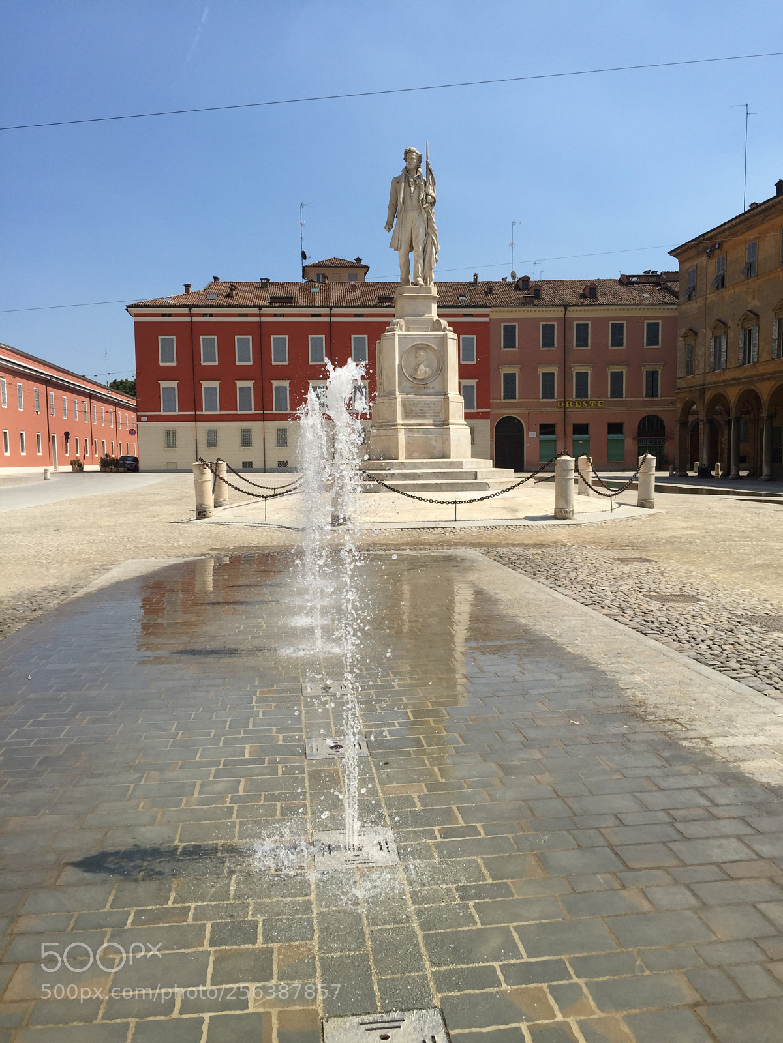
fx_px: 875
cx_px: 392
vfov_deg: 61.7
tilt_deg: -4.7
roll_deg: +1.0
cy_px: 522
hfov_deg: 48.2
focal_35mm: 29
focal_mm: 4.15
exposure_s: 1/2639
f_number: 2.2
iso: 32
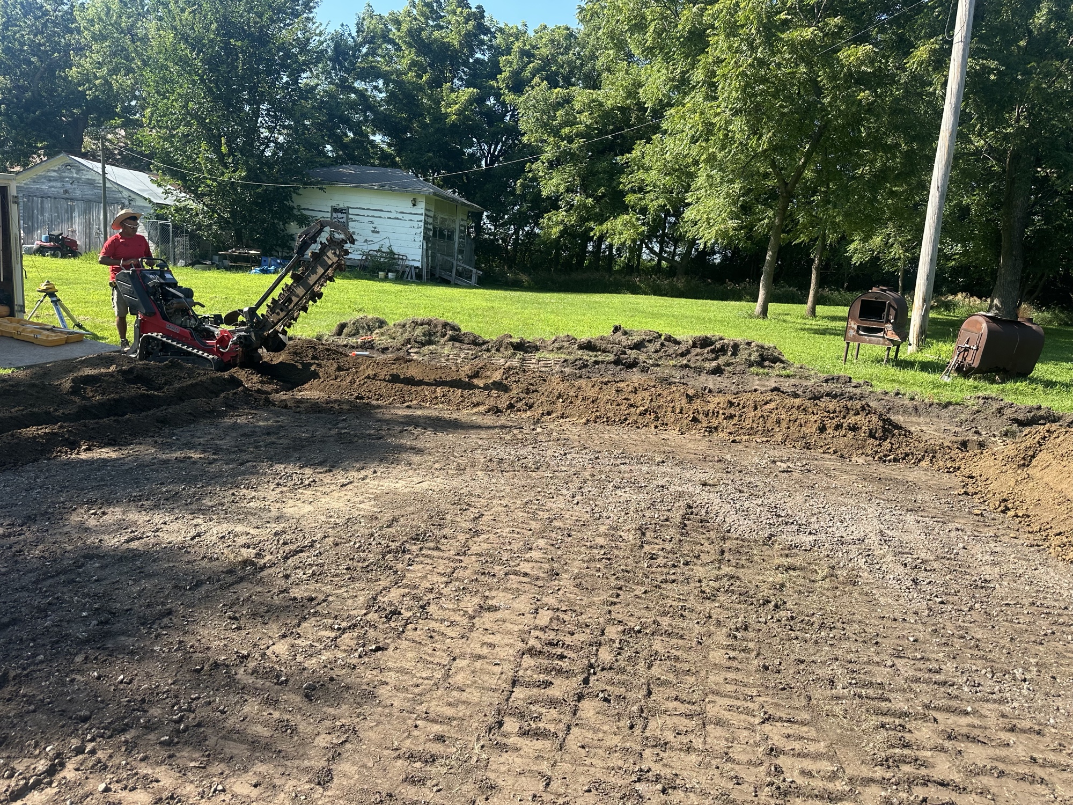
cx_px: 536
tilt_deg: -9.0
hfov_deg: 71.6
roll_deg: -5.4
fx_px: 744
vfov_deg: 56.8
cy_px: 402
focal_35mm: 24
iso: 80
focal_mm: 6.86
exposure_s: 1/1374
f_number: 1.78
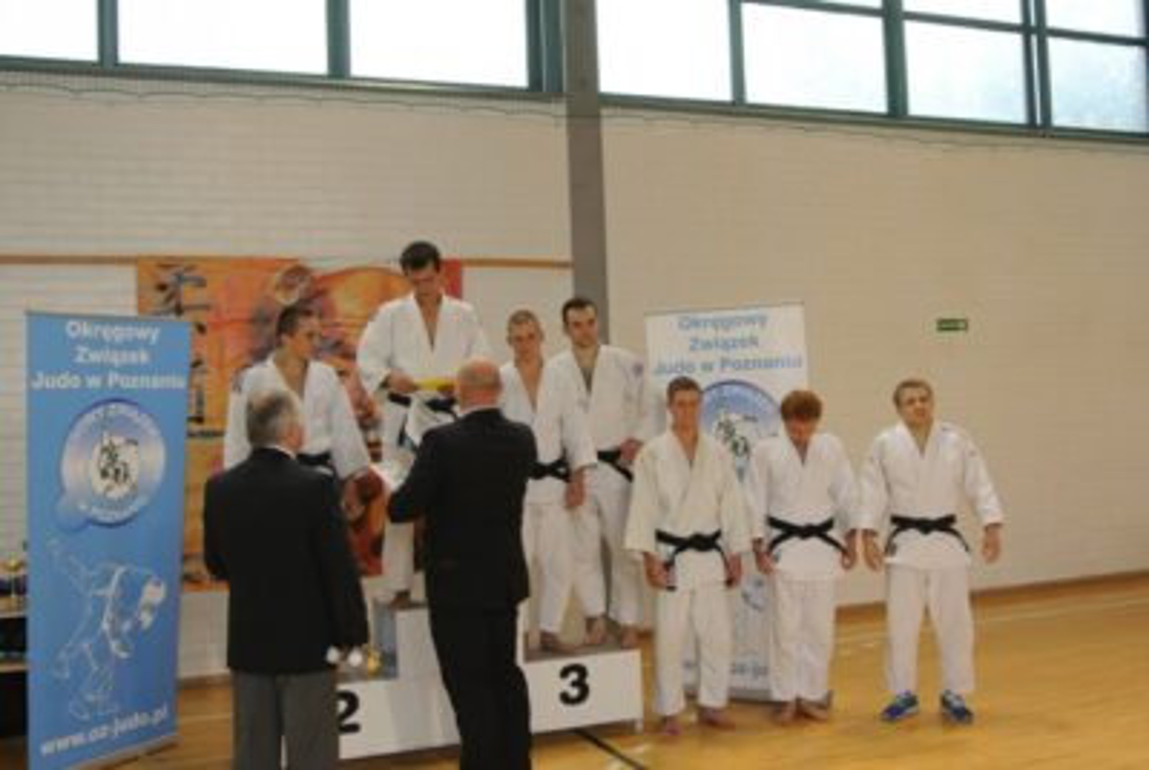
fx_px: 1247
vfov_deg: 34.3
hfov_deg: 49.5
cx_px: 574
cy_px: 385
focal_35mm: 39
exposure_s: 1/60
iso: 280
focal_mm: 14.5
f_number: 4
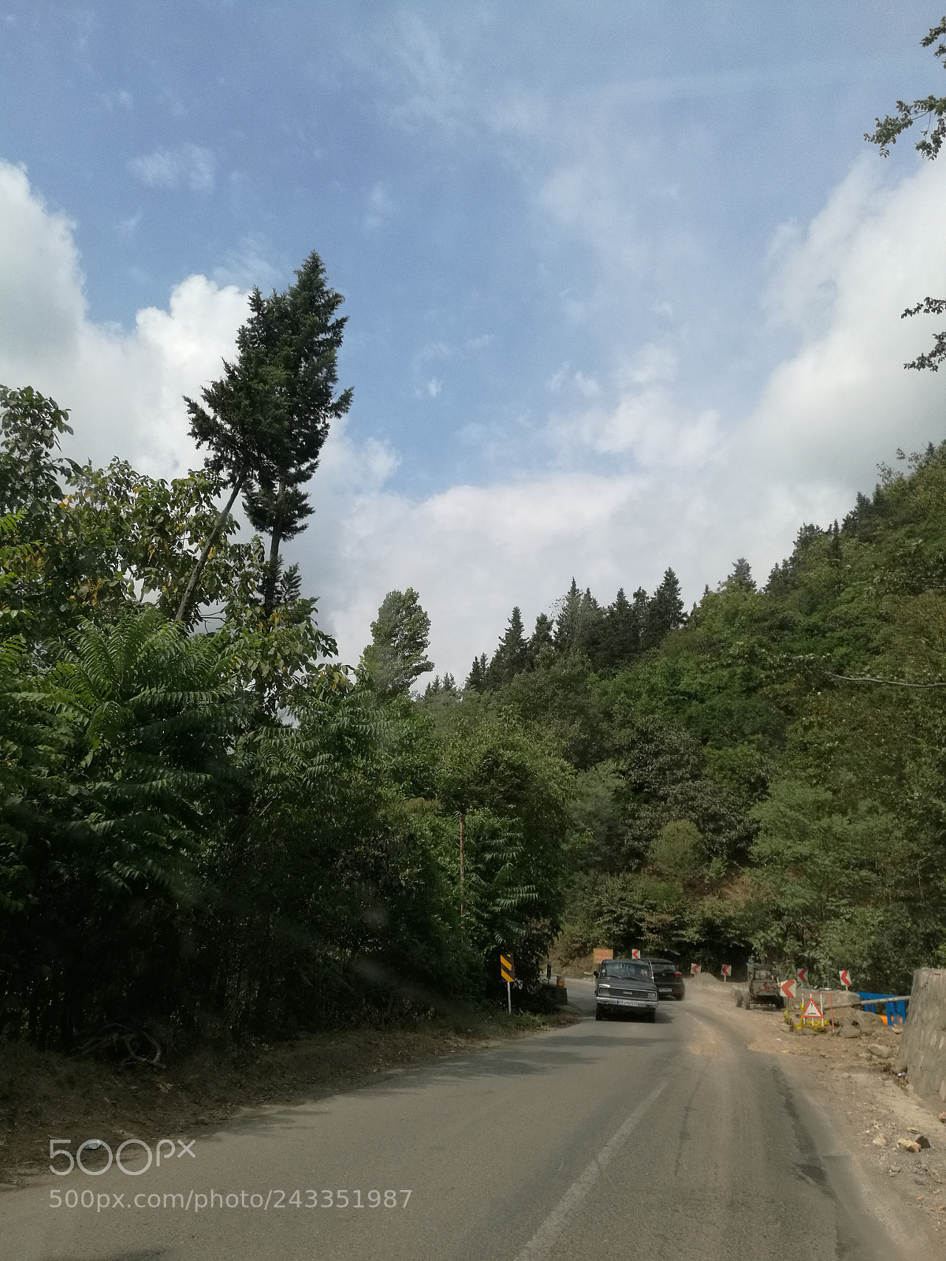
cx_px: 473
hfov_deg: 51.4
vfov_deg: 65.3
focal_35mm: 27
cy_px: 630
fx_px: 984
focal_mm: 4.04
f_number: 2
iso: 50
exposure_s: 1/1439
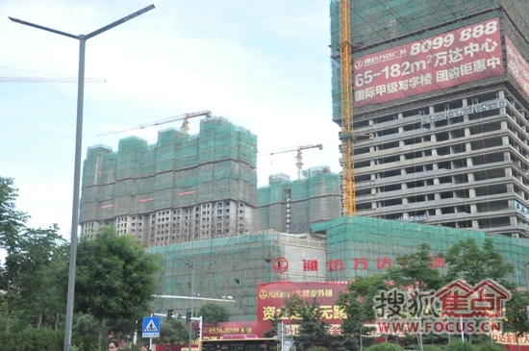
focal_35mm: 45
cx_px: 264
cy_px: 176
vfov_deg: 29.8
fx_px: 660
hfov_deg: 43.7
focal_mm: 30
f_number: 4.5
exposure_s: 1/4000
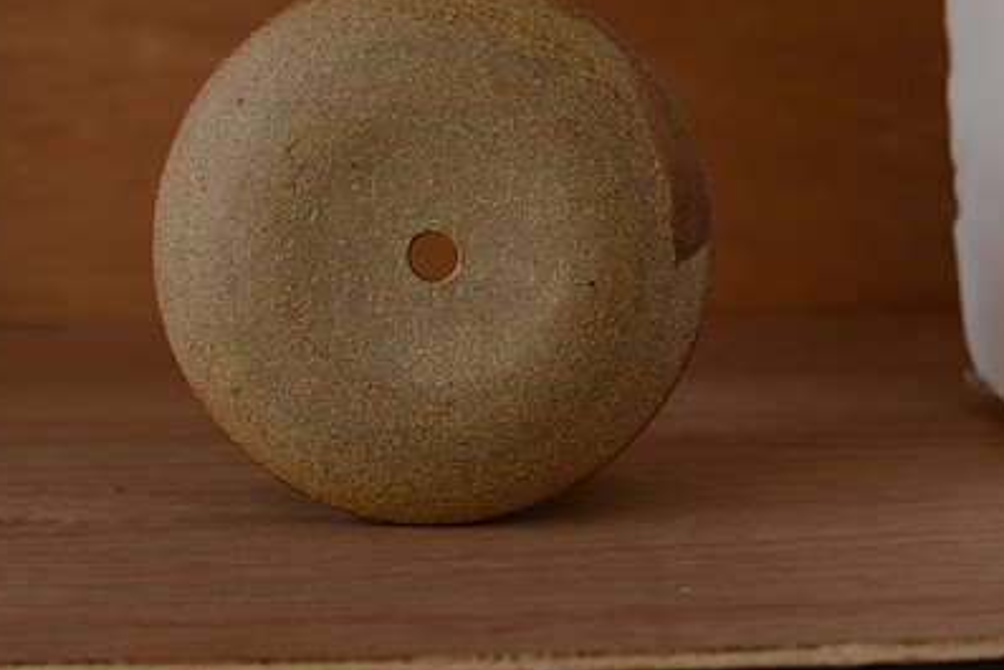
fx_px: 2037
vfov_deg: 18.6
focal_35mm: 73
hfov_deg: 27.7
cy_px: 224
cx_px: 417
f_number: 5
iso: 640
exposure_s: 1/80
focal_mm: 50
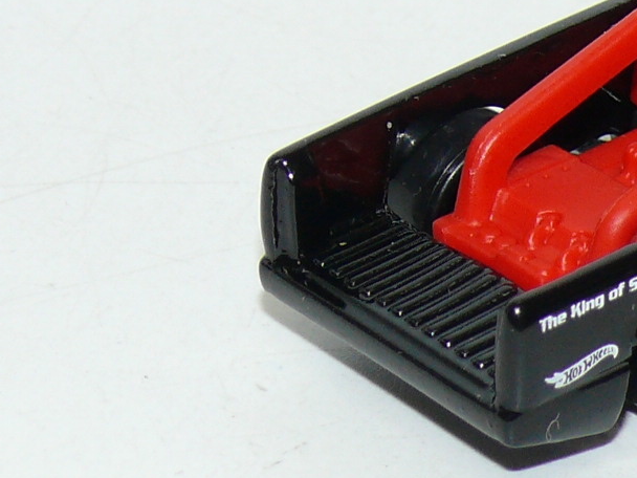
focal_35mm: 284
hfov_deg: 6.9
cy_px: 80
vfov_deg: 5.2
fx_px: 5226
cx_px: 788
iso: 100
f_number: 4
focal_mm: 13.8
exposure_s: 1/30
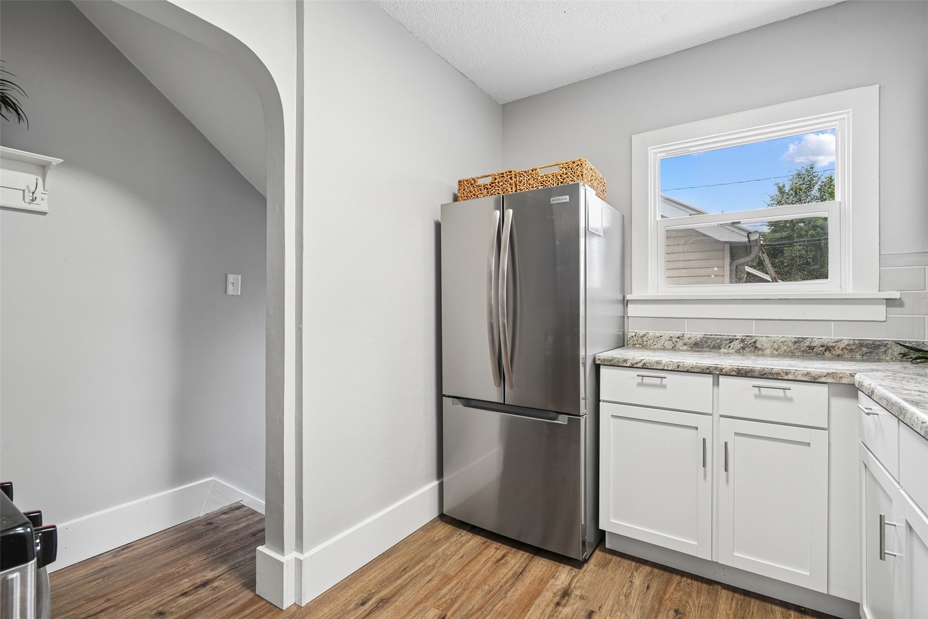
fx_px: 412
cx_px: 464
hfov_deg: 96.7
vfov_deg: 73.7
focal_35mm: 16
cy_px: 310
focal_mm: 16
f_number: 10
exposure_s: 1/6
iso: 400
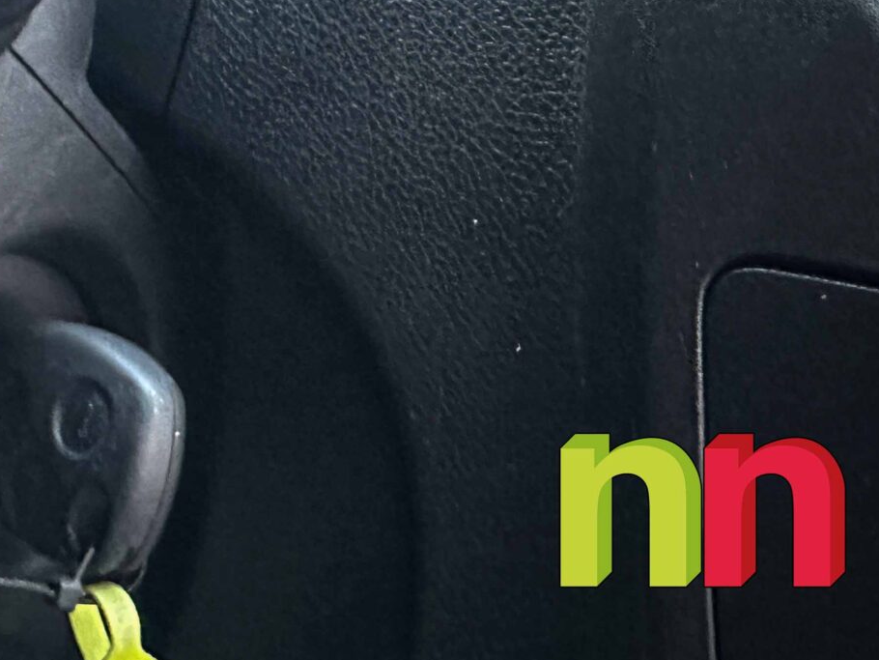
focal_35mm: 54
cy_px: -68
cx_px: -43
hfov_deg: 32.1
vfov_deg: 25.1
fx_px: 1372
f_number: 1.8
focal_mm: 6.86
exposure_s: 1/3200
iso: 80
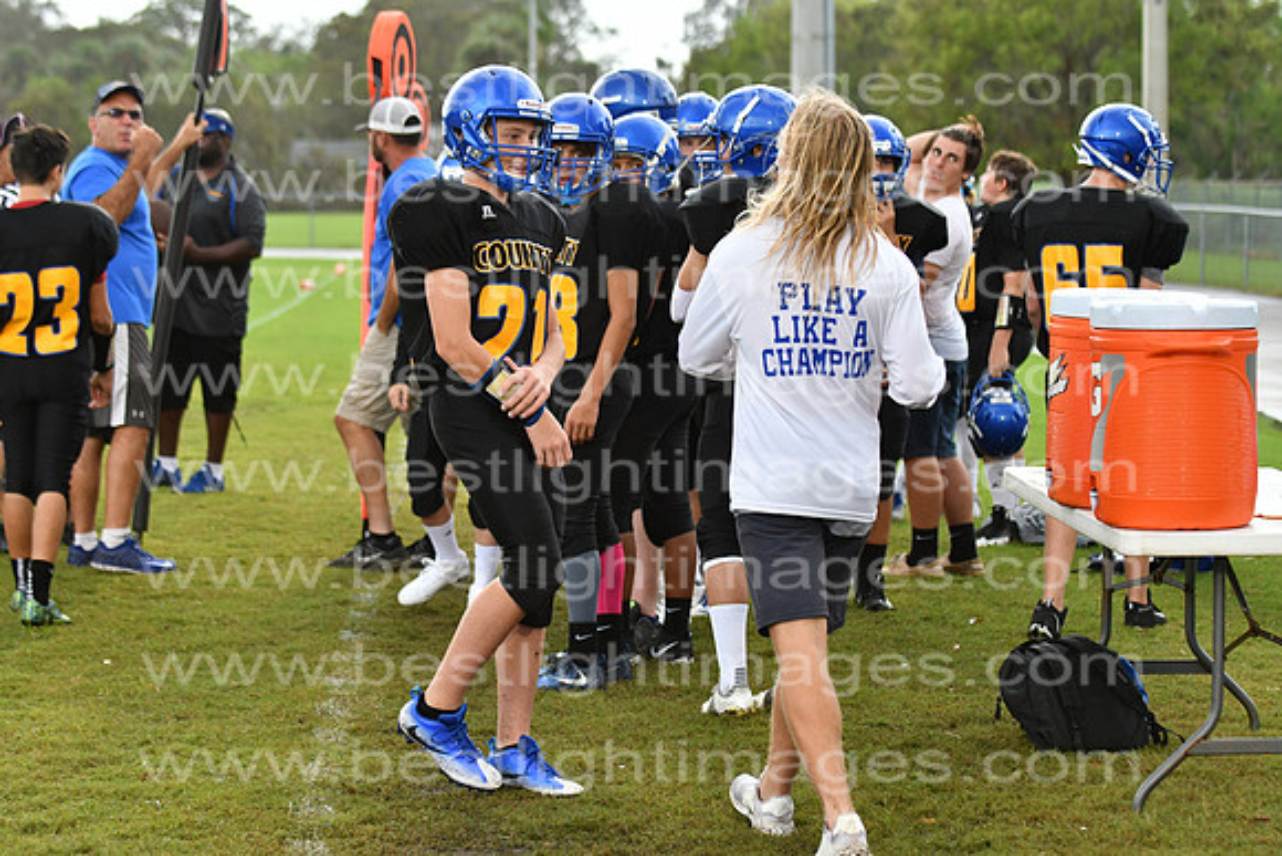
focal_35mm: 210
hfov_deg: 9.8
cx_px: 641
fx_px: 7480
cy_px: 428
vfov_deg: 6.5
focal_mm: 140
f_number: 3.5
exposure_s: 1/1000
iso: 1000
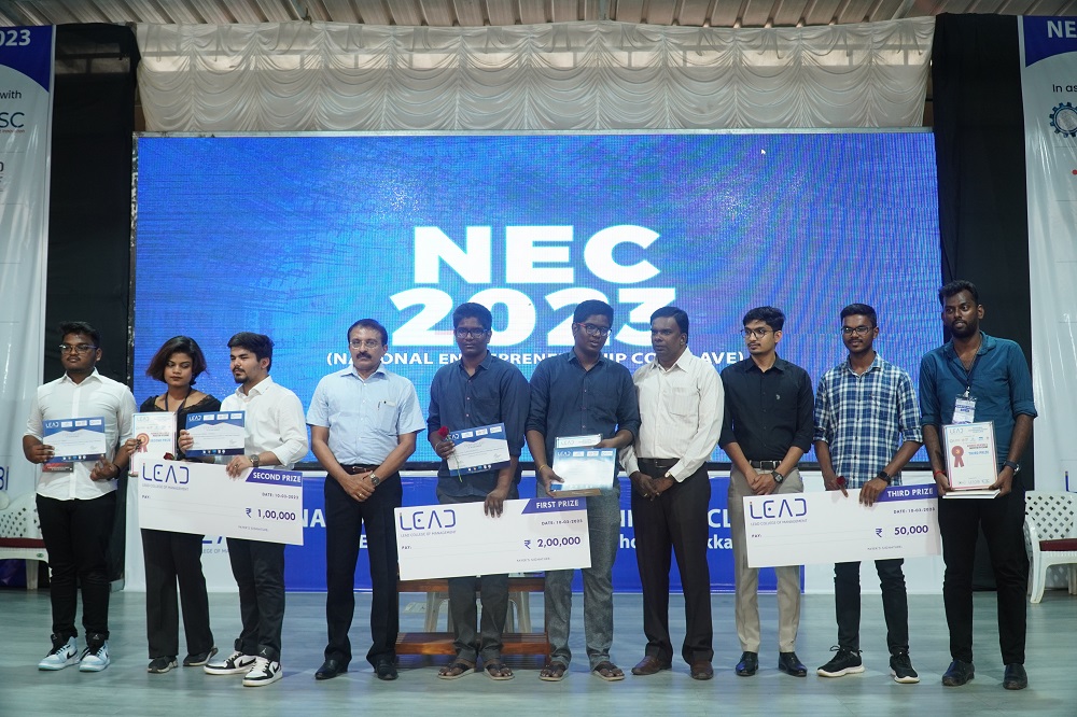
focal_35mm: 38
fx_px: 1121
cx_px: 538
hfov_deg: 51.3
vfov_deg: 35.5
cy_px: 358
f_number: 4
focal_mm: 25
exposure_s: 1/100
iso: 640
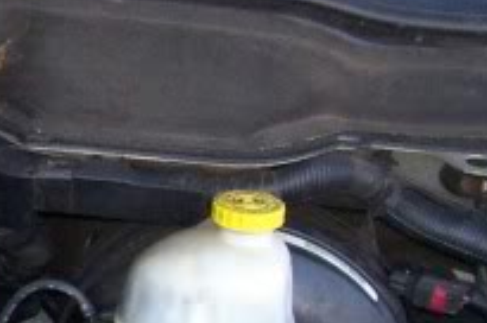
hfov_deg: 10.7
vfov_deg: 7.7
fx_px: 2391
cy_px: 228
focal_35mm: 177
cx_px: -449
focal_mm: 5.6
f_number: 2.7
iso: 140
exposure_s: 1/112
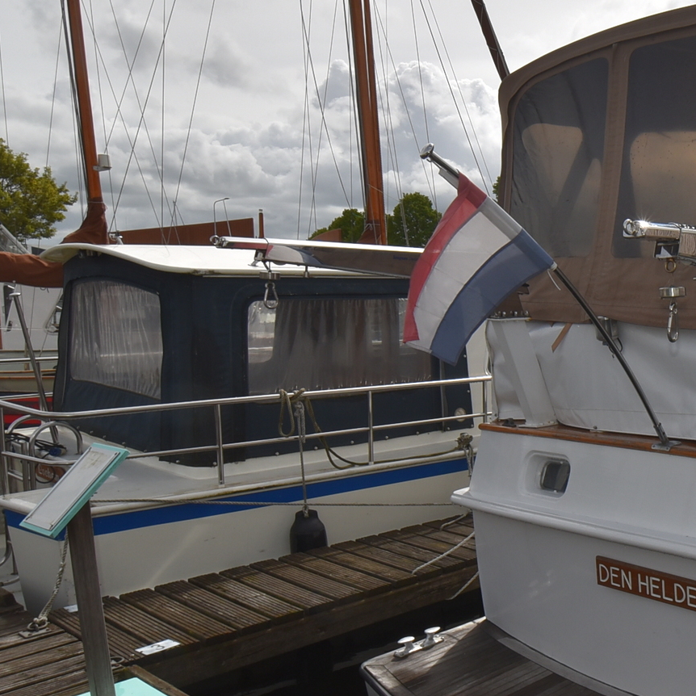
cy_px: 419
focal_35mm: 37
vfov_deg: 44.7
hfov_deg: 38.3
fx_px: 842
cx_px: 740
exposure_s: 1/200
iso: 100
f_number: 13
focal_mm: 10
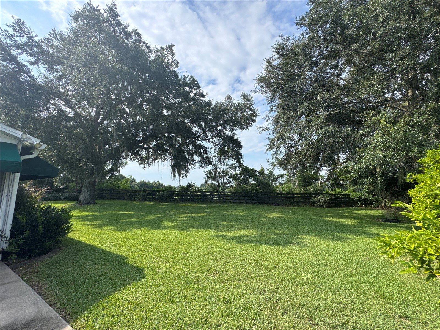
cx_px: 220
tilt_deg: +7.9
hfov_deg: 102.1
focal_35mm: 14
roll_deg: -0.8
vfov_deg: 85.7
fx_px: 178
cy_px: 165
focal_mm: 2.22
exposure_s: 1/1217
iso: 50
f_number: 2.2
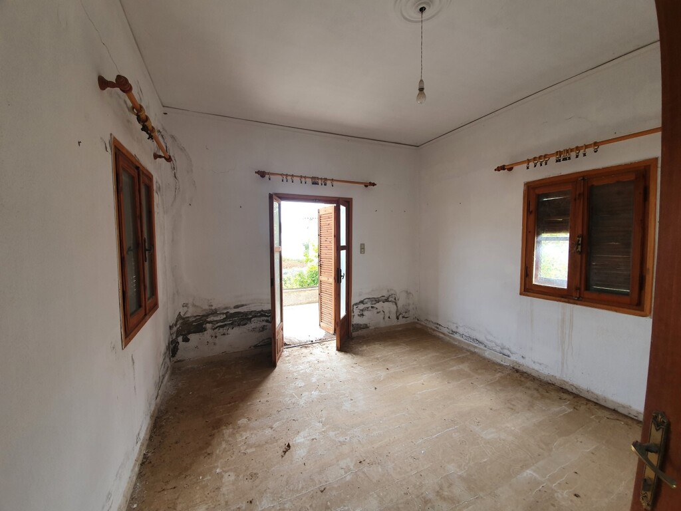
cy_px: 256
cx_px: 340
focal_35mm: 13
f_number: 2.2
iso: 50
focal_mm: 1.8
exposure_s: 1/50
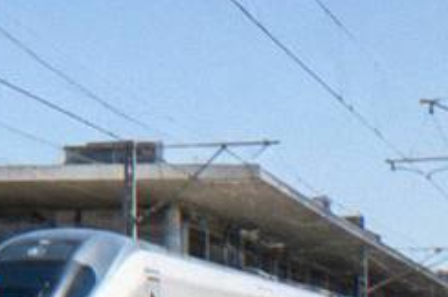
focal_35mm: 164
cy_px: 299
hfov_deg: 11.9
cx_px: -250
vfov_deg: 8.3
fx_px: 2038
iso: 100
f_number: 11
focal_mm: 40
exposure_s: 1/125
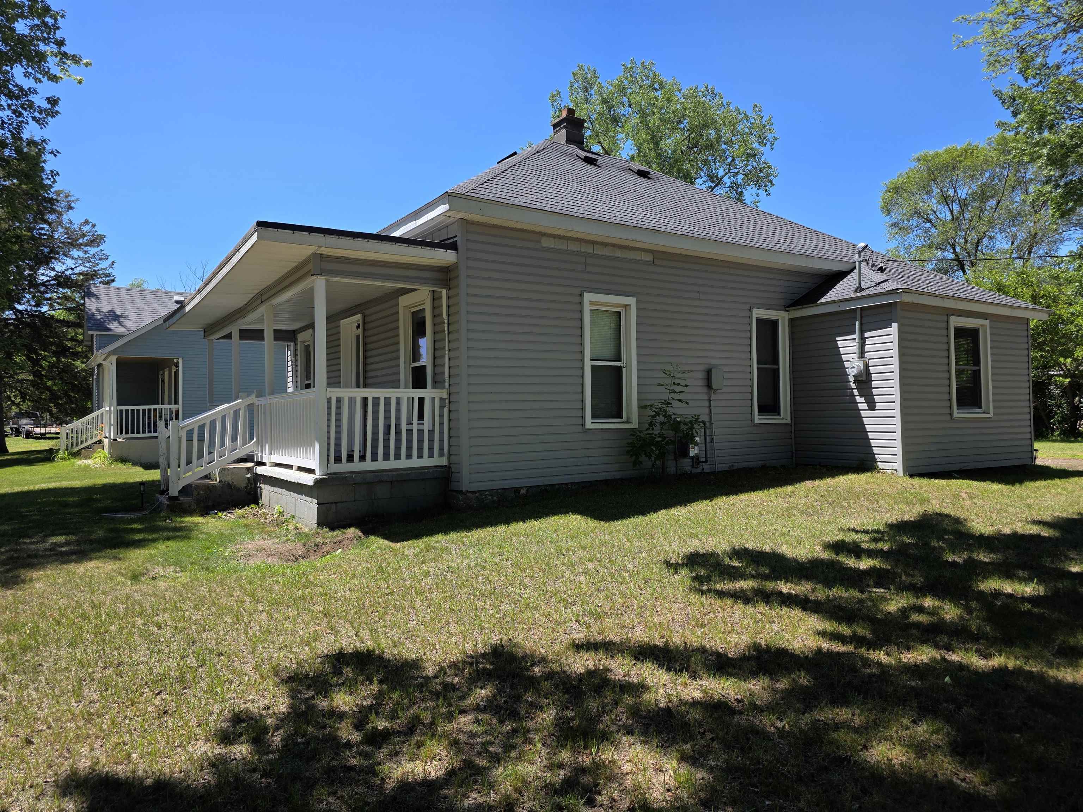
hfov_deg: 73.9
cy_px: 406
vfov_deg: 58.9
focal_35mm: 23
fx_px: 720
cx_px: 542
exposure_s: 1/3109
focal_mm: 6.3
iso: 80
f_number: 1.7
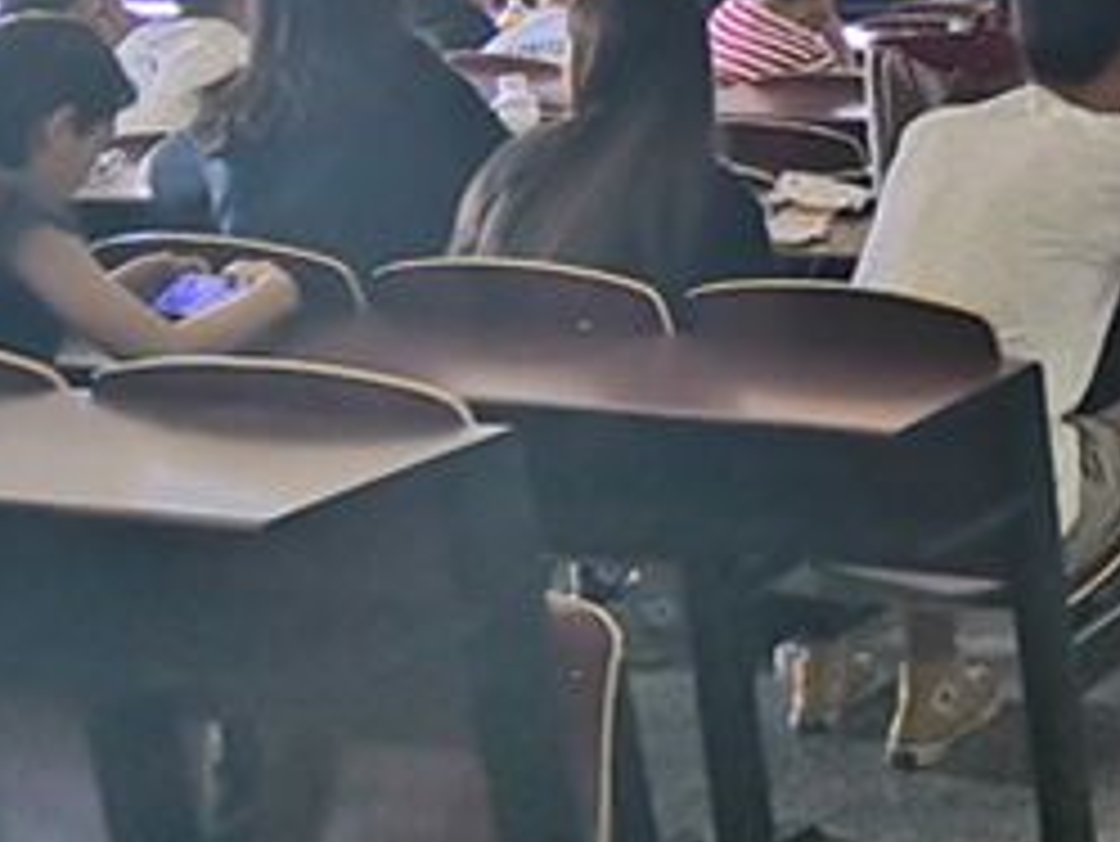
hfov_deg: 18.6
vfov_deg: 15.9
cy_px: -187
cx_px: 1826
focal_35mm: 89
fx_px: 2881
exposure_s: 1/33.3
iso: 160
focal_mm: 3.95
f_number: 1.8
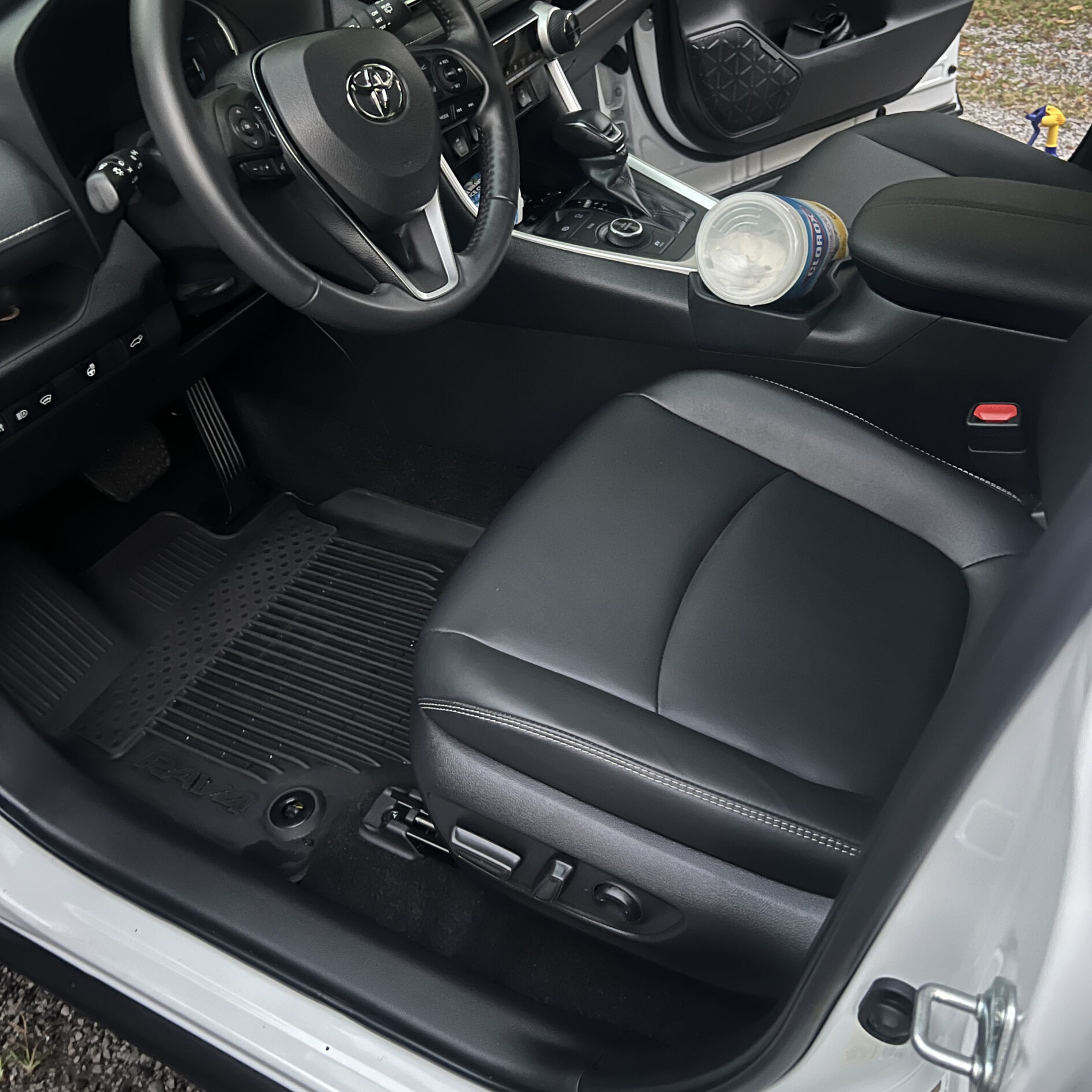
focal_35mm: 31
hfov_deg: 52.5
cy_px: 447
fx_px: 1106
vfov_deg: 52.2
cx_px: 549
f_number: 1.5
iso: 800
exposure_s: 1/13
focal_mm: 5.7
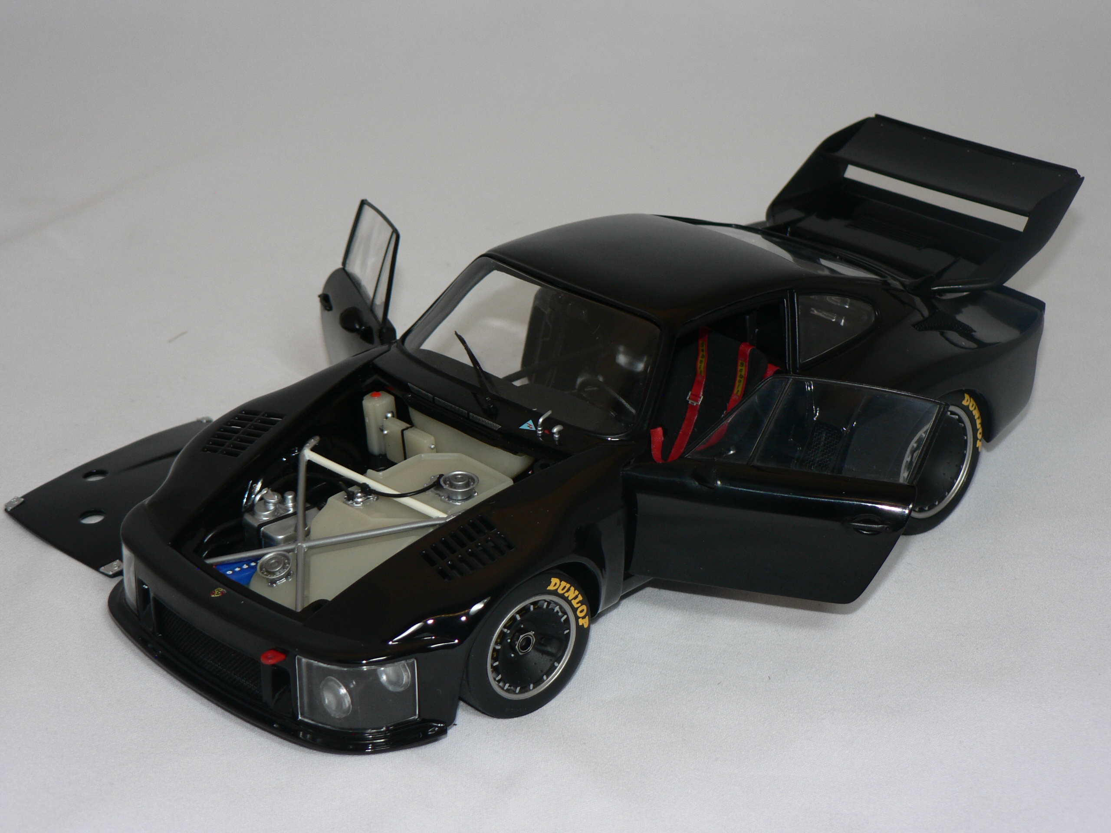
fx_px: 2375
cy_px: 416
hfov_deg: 26.3
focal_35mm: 74
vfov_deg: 19.9
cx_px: 556
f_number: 3.2
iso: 80
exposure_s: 1/60
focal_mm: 12.4
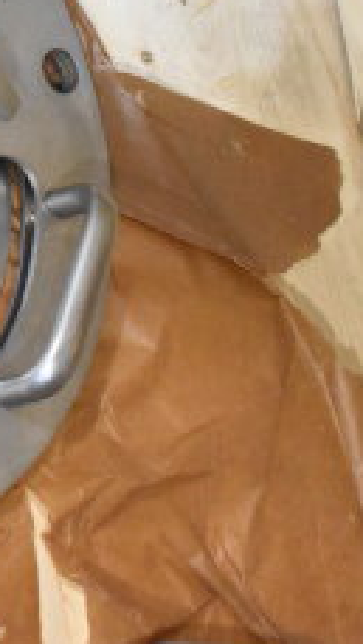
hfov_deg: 7.3
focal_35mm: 159
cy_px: 83
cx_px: -394
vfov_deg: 13.4
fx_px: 2718
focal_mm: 38
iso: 6400
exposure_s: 1/125
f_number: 5.6
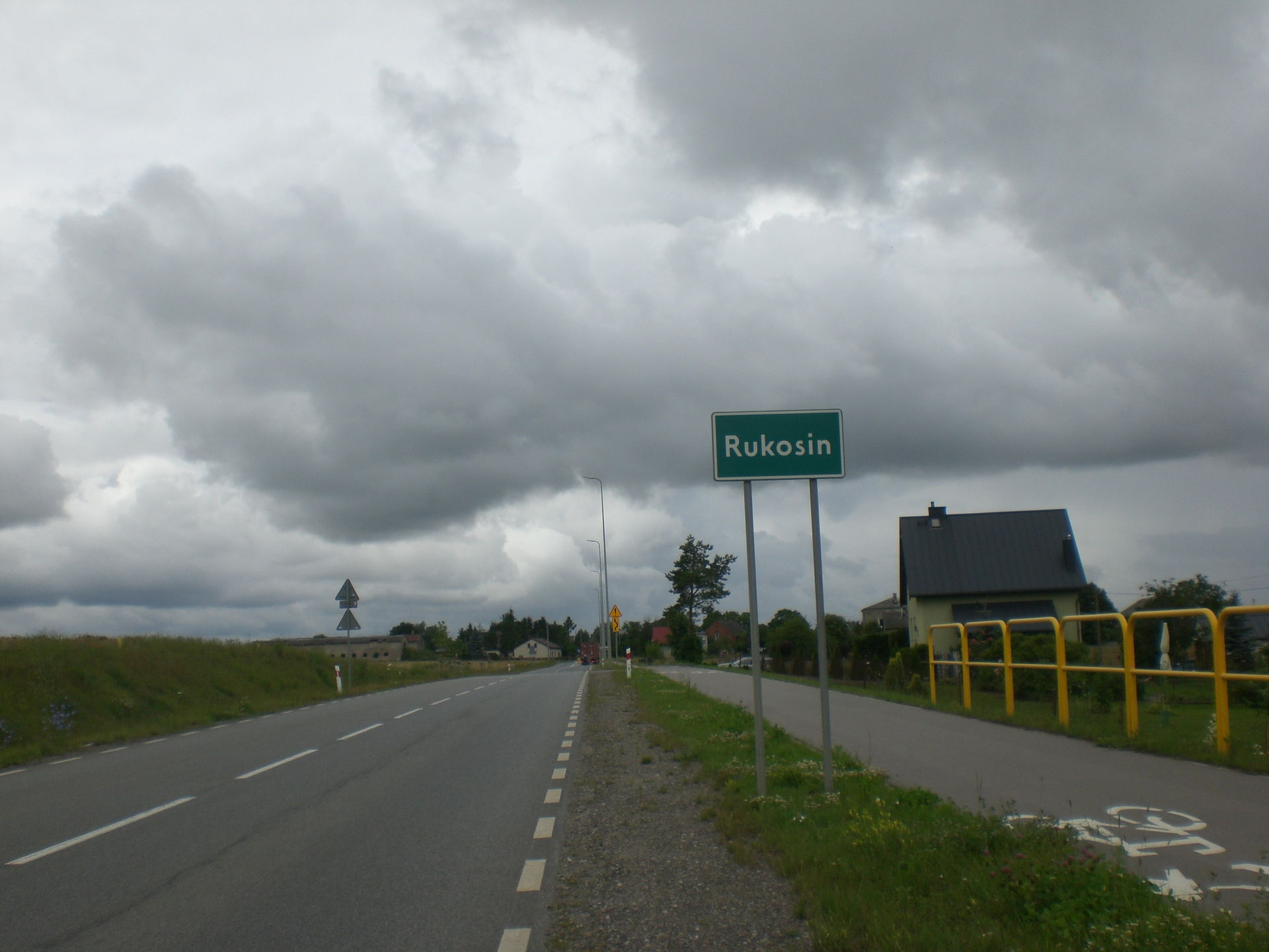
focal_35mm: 38
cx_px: 634
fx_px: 1393
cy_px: 476
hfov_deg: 49.0
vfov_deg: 37.7
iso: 50
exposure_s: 1/800
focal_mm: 6.3
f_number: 4.4
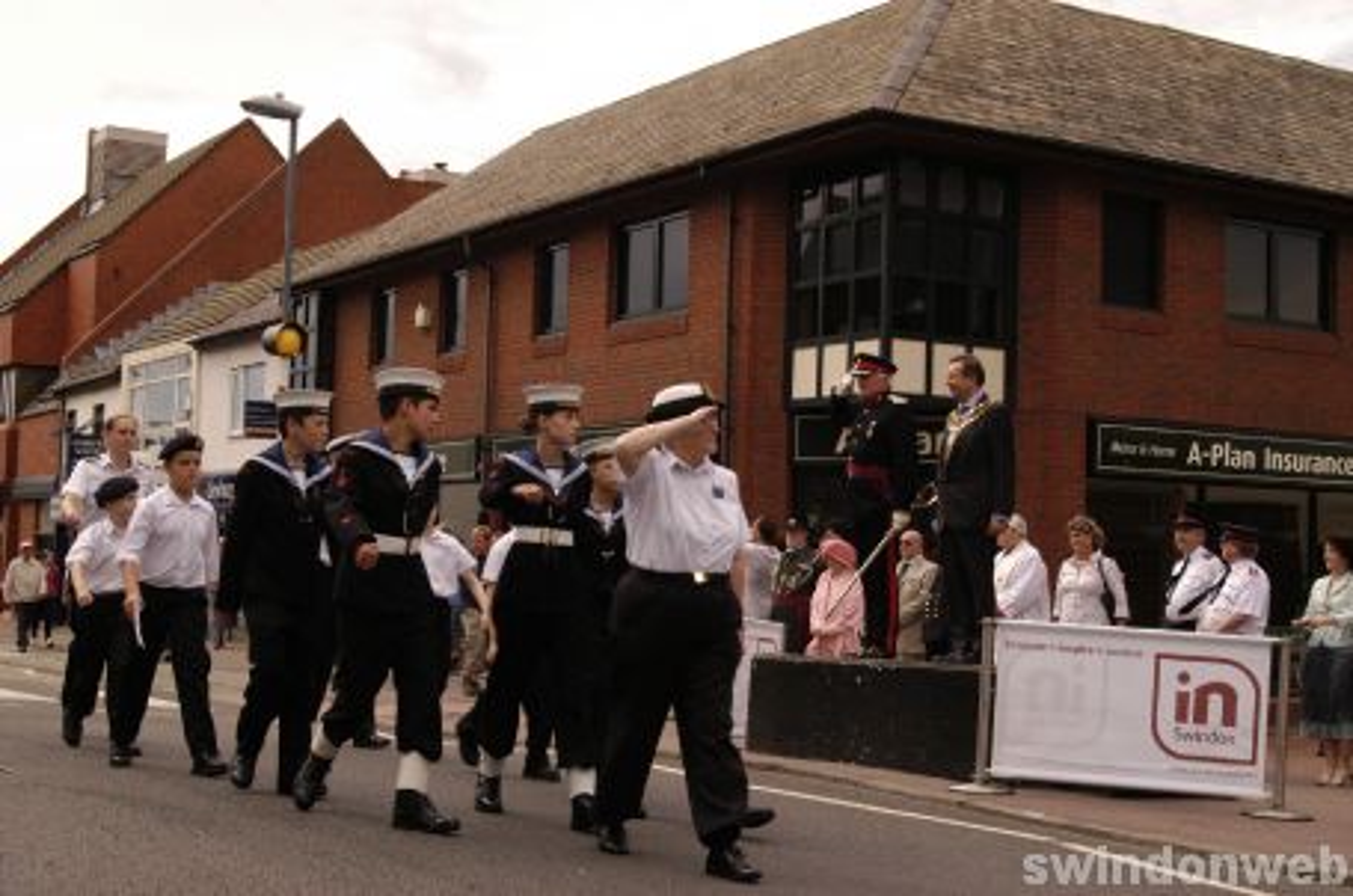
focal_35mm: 52
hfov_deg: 37.9
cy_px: 448
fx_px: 1969
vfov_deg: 25.6
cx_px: 676
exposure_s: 1/400
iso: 400
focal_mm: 35
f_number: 10
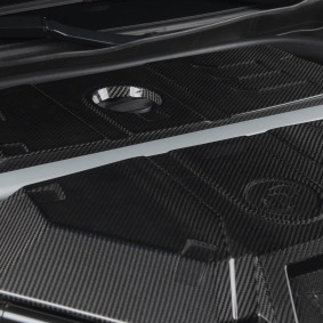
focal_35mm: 108
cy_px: 183
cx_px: 210
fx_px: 1140
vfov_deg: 16.1
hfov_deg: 16.1
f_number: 5.6
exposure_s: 1/125
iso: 100
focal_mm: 45
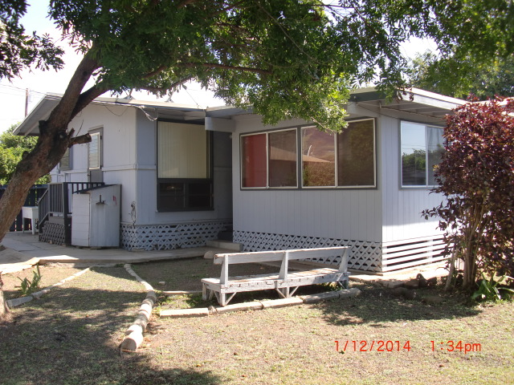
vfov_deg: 39.7
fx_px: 535
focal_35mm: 36
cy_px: 192
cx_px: 257
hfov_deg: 51.4
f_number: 2.8
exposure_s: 1/320
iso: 64
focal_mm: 6.3
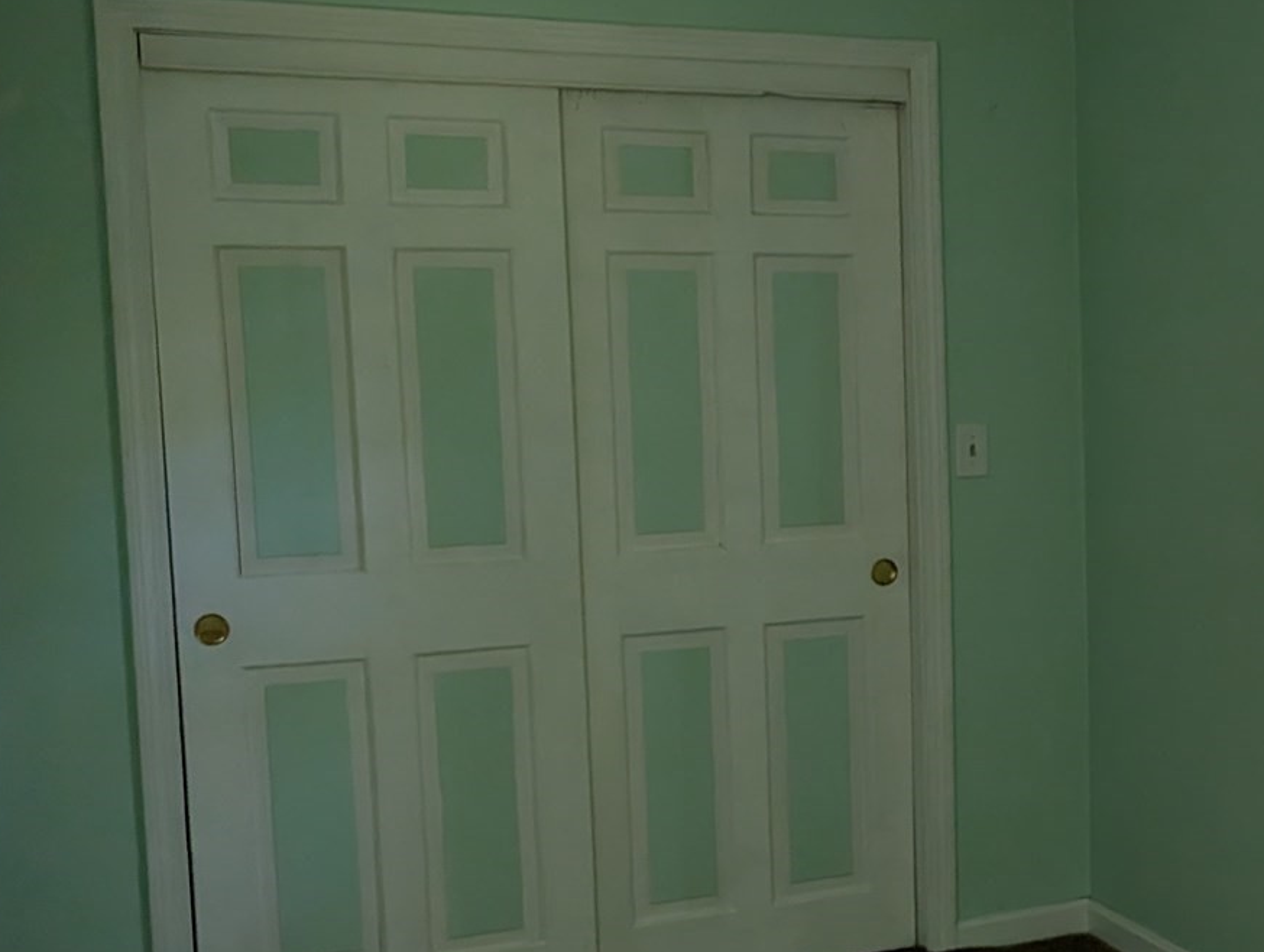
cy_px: 574
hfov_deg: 31.3
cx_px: 1315
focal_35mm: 56
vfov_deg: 26.1
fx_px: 2048
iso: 80
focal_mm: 6.9
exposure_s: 1/60
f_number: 1.68
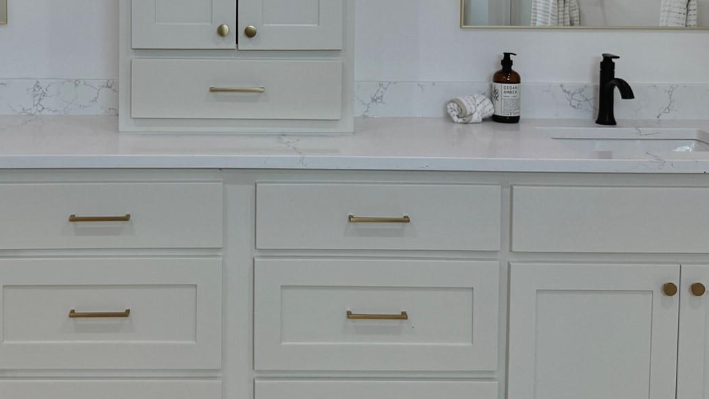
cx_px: 229
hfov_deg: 39.3
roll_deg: -0.6
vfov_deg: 22.2
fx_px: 977
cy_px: 3
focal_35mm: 52
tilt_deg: -2.8
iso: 125
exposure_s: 1/240
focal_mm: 6.76
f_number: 1.78
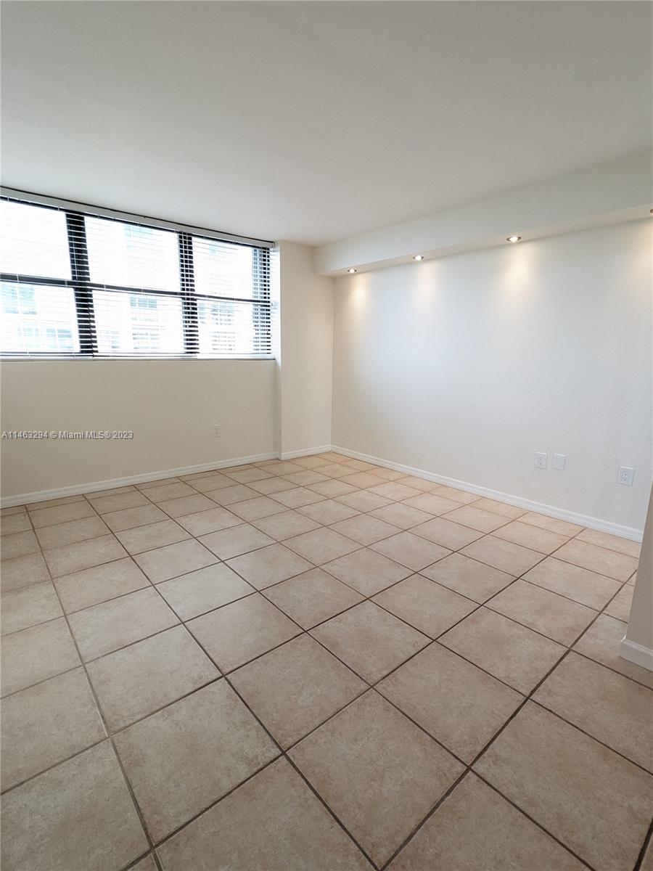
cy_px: 436
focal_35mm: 16
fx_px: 402
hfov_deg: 78.1
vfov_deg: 94.5
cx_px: 326
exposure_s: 1/120
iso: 182
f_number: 2.2
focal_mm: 2.22
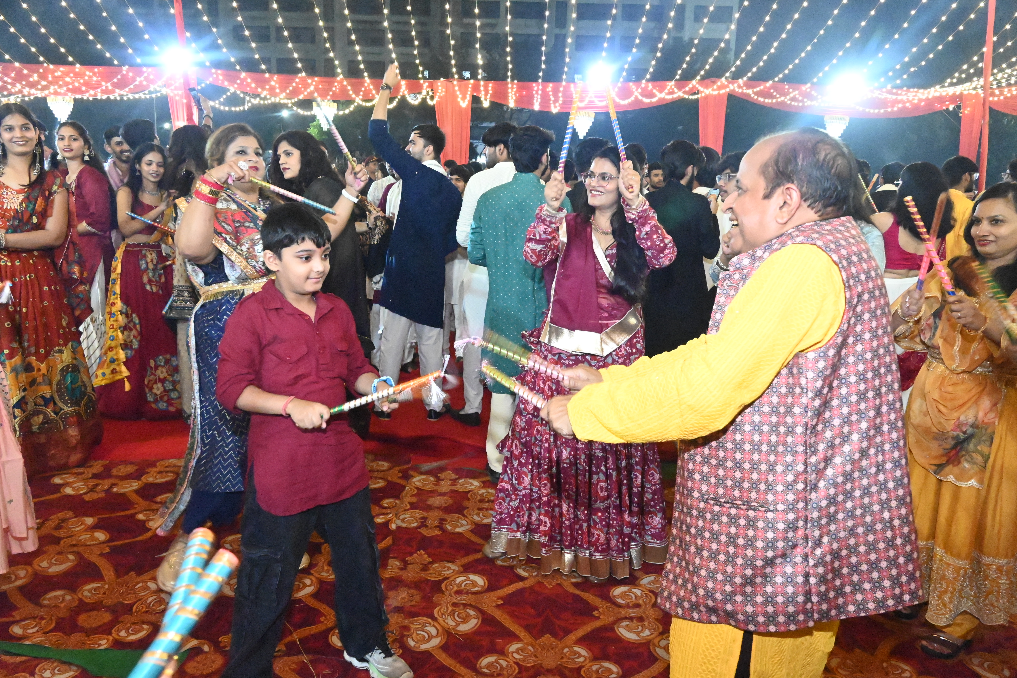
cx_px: 508
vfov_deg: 47.9
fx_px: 763
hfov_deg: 67.4
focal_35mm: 27
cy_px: 339
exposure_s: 1/80
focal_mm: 18
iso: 16000
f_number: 7.1
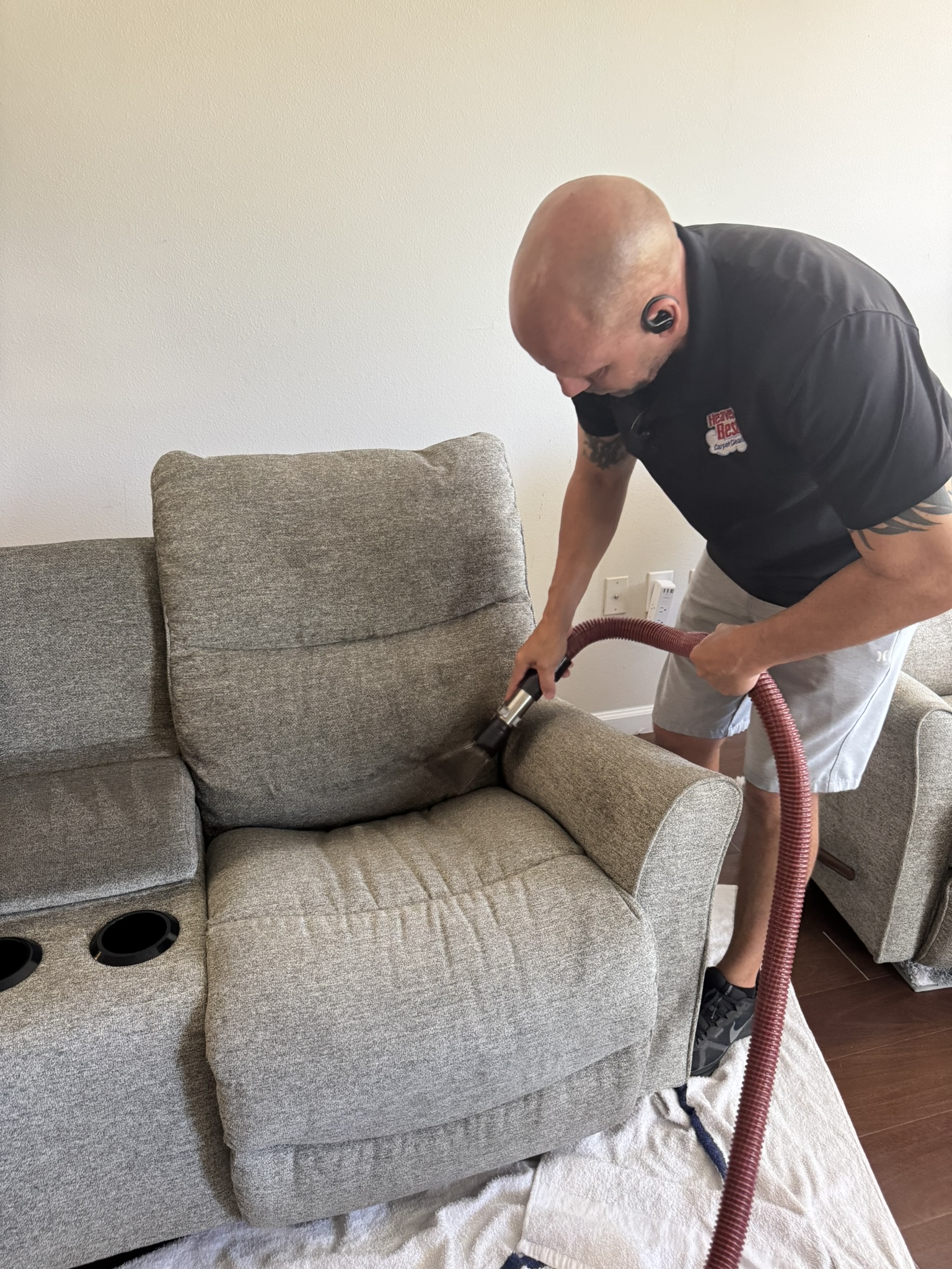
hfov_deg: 56.8
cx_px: 476
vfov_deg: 71.6
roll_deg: -0.1
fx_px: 880
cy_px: 634
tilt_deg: -22.1
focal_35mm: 24
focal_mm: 6.76
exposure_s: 1/60
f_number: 1.78
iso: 320
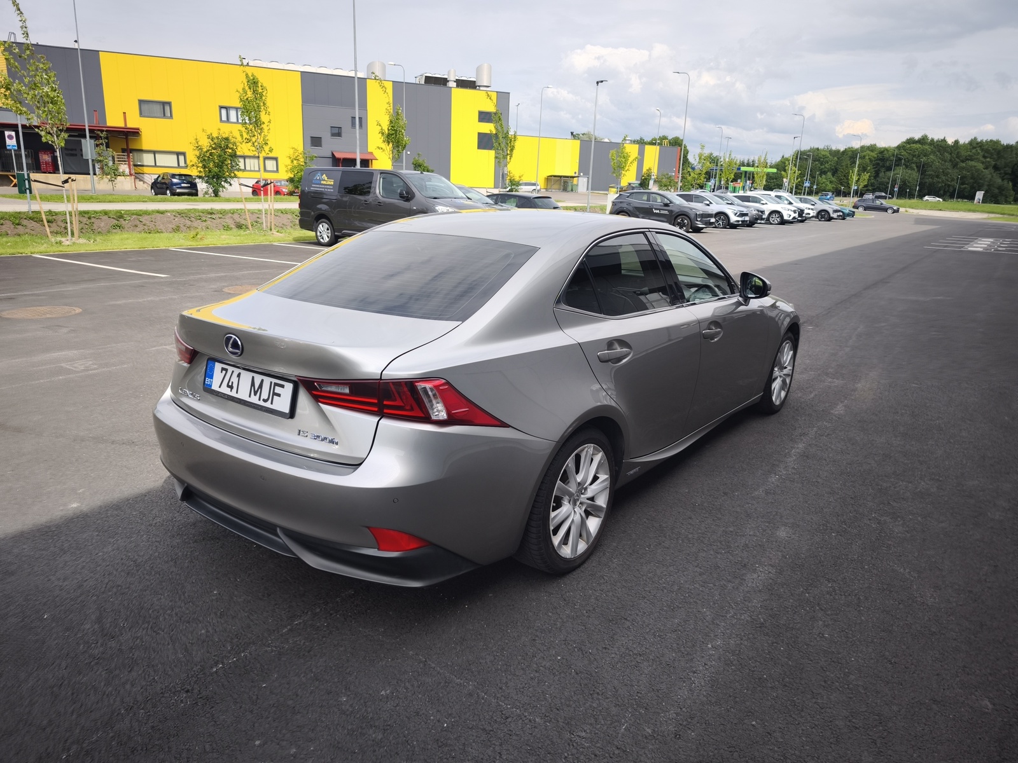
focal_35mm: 23
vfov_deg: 58.9
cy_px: 382
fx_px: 676
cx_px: 509
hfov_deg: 73.9
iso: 64
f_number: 1.6
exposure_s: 1/1598
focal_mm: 6.57
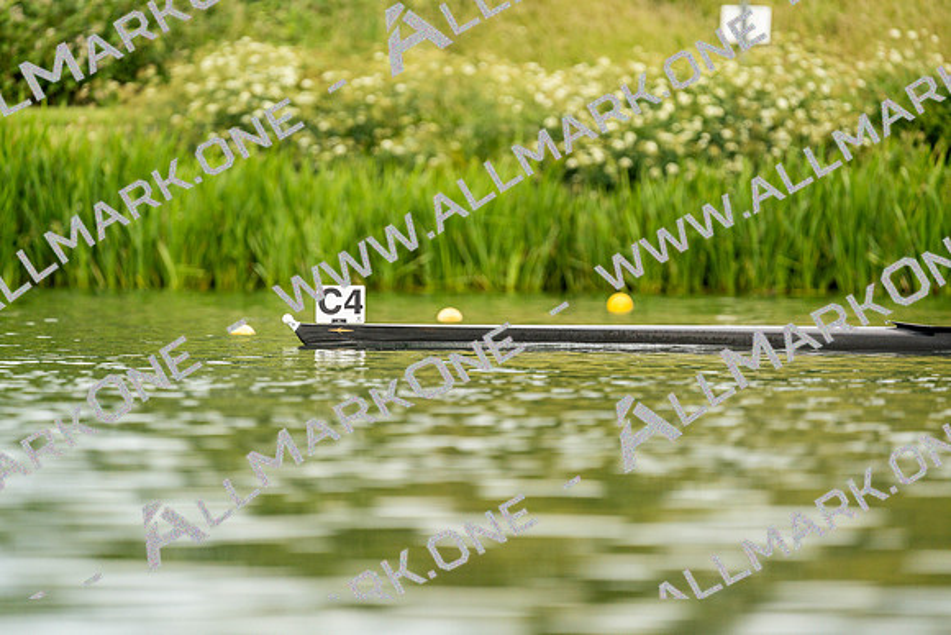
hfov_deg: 3.4
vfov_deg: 2.3
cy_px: 318
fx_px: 15853
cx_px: 476
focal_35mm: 600
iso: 800
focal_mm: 600
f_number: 6.3
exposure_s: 1/2000
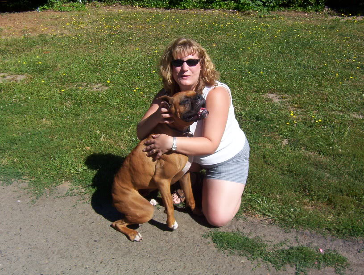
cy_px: 138
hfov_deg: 51.2
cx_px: 182
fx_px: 379
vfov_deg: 39.8
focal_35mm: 36
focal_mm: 5.54
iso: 100
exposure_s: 1/842
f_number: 5.24
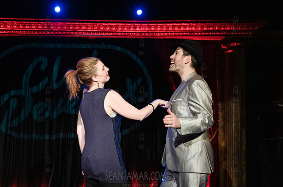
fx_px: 363
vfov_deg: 28.8
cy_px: 125
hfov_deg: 42.6
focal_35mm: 46
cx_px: 128
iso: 4000
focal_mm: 34
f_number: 2.8
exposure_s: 1/320
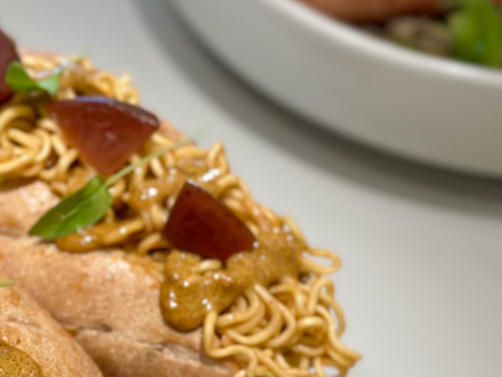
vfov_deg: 11.9
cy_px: 234
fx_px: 1813
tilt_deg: -48.8
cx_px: -49
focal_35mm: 125
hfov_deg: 15.4
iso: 200
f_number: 1.78
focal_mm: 6.86
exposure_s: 1/120
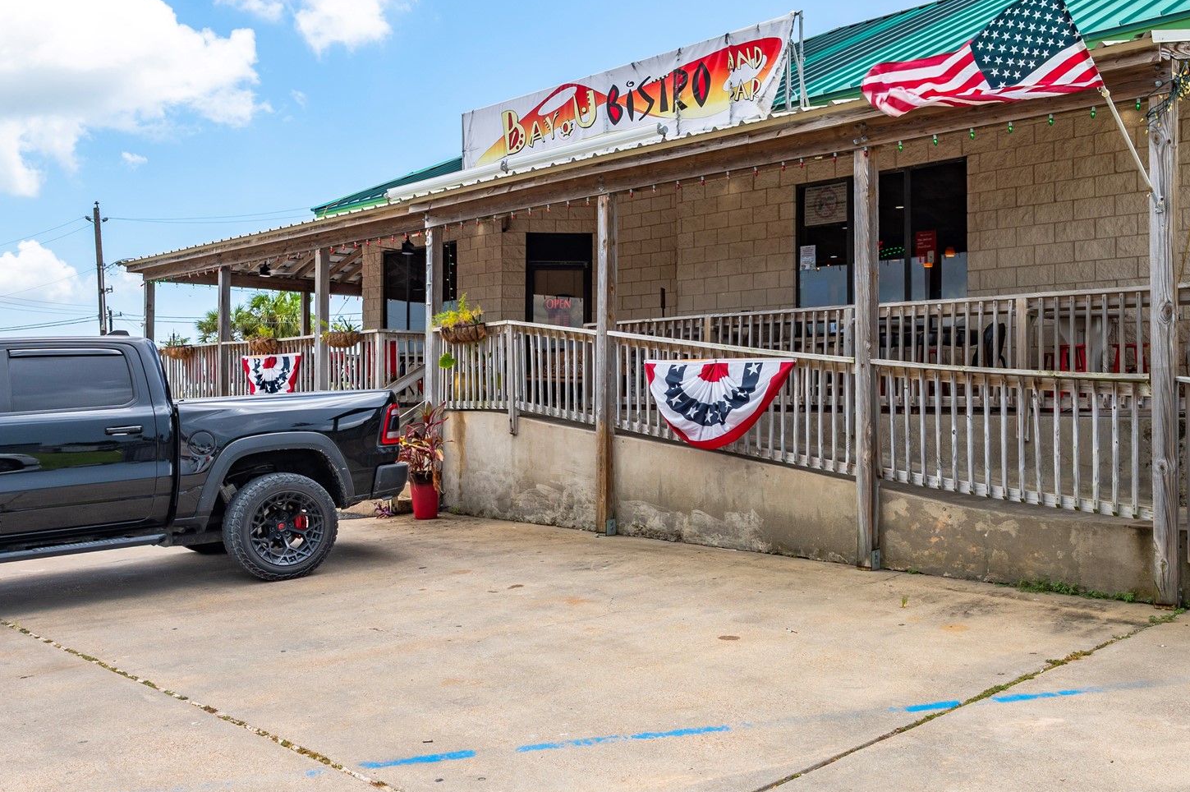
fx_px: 1090
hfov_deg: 57.1
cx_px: 669
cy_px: 379
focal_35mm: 33
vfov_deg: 39.9
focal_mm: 22
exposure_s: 1/125
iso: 125
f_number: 11
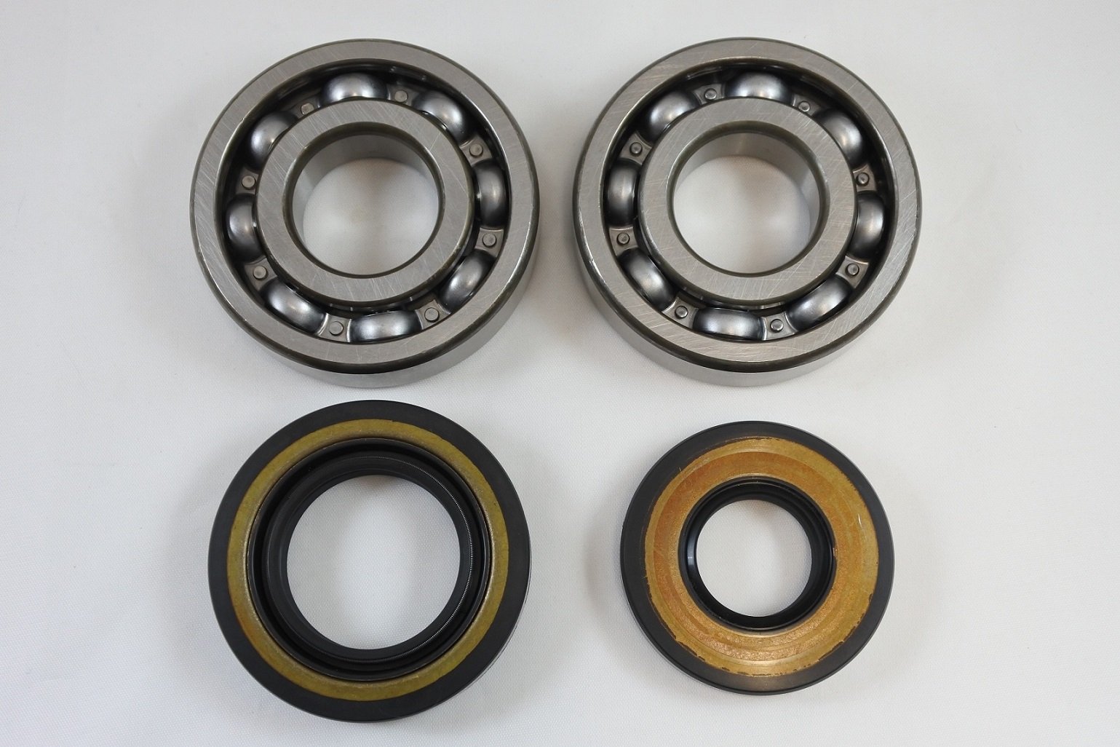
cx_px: 560
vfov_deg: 31.9
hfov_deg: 46.4
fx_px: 1307
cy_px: 374
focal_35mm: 42
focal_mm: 15.7
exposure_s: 1/125
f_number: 4.2
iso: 400
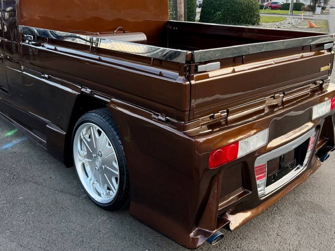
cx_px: 166
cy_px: 77
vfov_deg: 40.0
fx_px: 339
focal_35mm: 35
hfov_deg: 52.6
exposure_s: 1/208
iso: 160
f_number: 1.78
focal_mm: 6.76
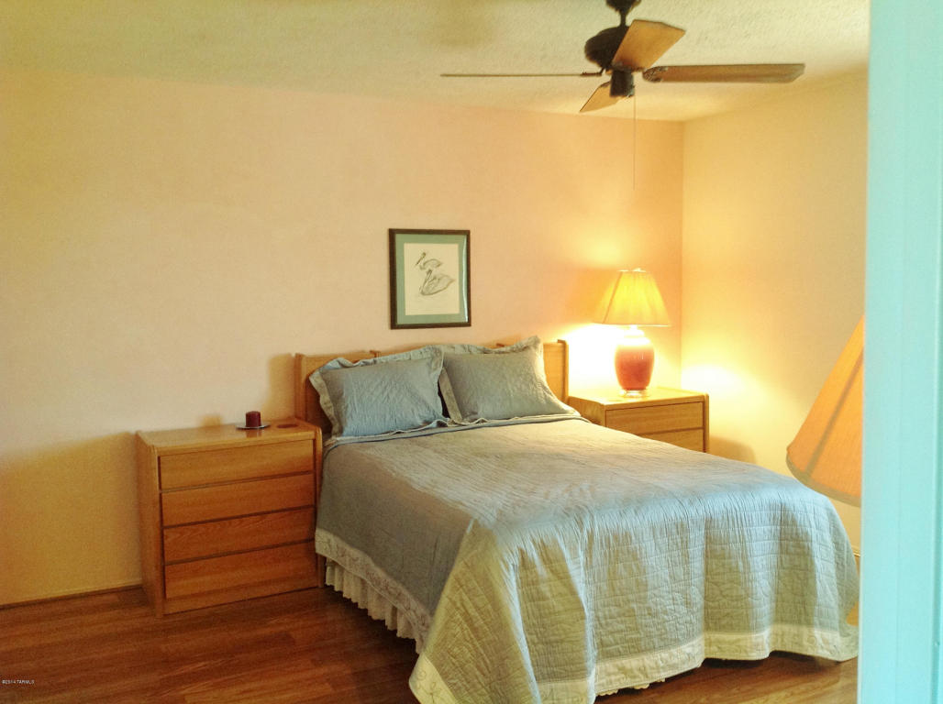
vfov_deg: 40.6
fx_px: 952
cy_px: 352
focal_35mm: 35
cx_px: 472
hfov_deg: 52.7
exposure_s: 1/15
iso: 160
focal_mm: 4.28
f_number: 2.4
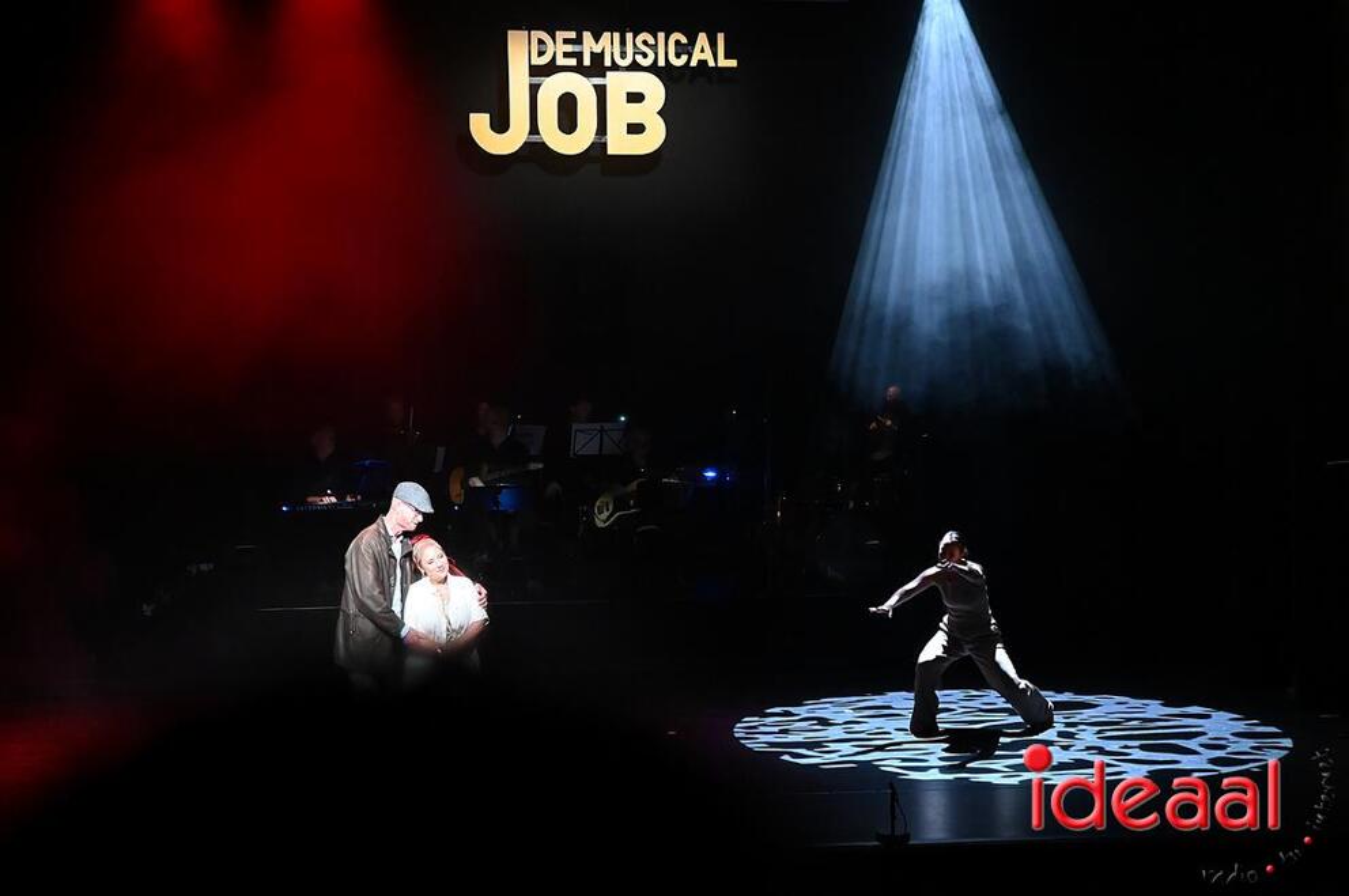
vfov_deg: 20.6
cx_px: 674
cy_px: 448
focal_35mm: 66
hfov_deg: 30.5
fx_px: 2470
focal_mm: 66
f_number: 3.5
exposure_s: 1/160
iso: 12800
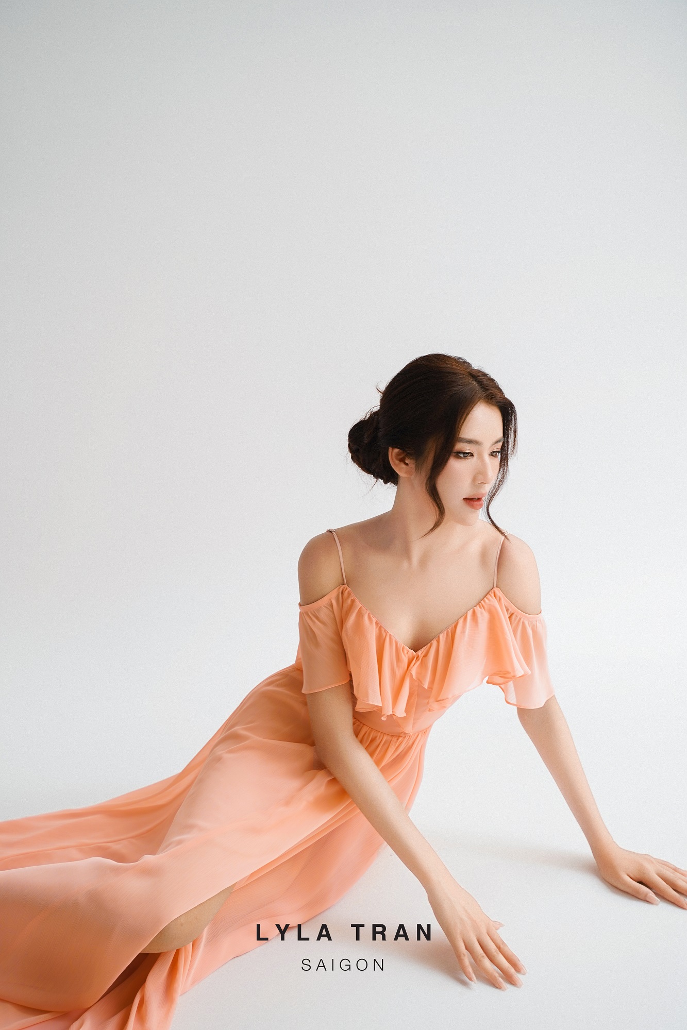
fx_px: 1431
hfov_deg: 27.0
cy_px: 515
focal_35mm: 50
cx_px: 344
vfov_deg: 39.6
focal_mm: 50
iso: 320
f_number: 3.5
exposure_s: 1/125
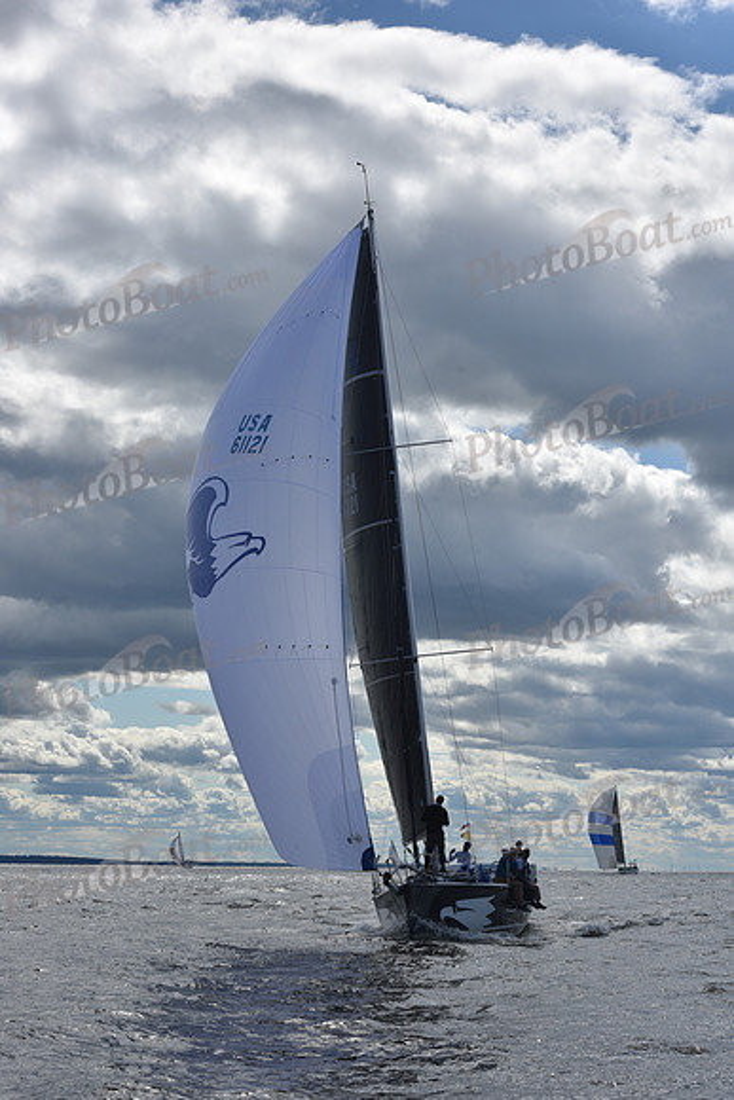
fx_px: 2139
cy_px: 550
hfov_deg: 19.5
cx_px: 367
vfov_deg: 28.8
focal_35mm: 70
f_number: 11
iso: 250
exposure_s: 1/1000
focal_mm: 70
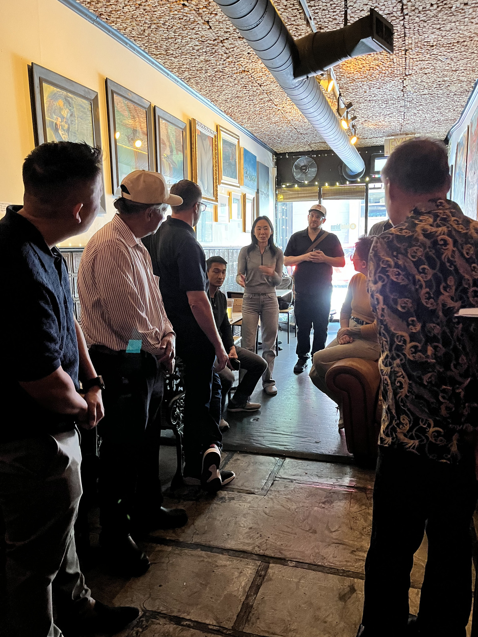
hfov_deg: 53.1
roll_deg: +2.0
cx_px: 239
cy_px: 318
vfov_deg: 67.3
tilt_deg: -10.1
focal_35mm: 26
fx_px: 479
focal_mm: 5.1
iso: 400
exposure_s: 1/40
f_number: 1.6
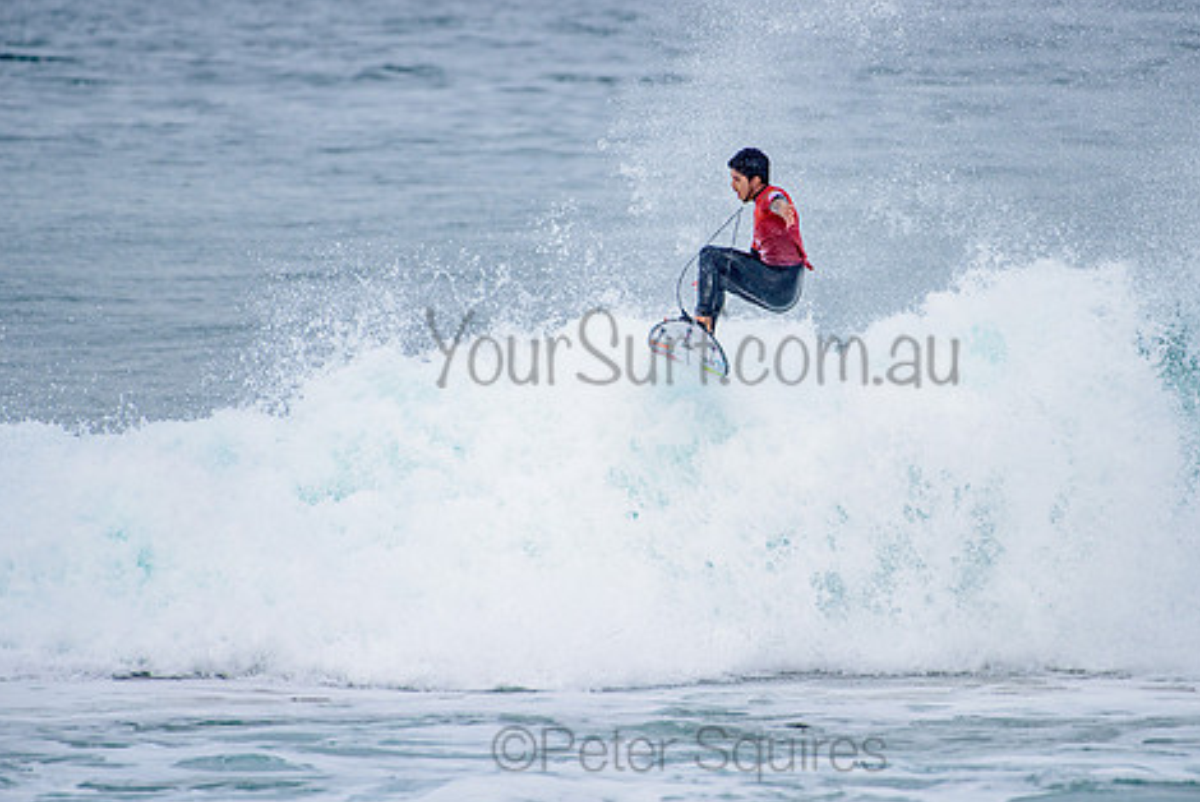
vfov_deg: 2.2
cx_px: 689
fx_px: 20579
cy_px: 326
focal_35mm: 617
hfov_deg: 3.3
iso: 400
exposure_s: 1/2000
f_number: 5.6
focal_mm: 500
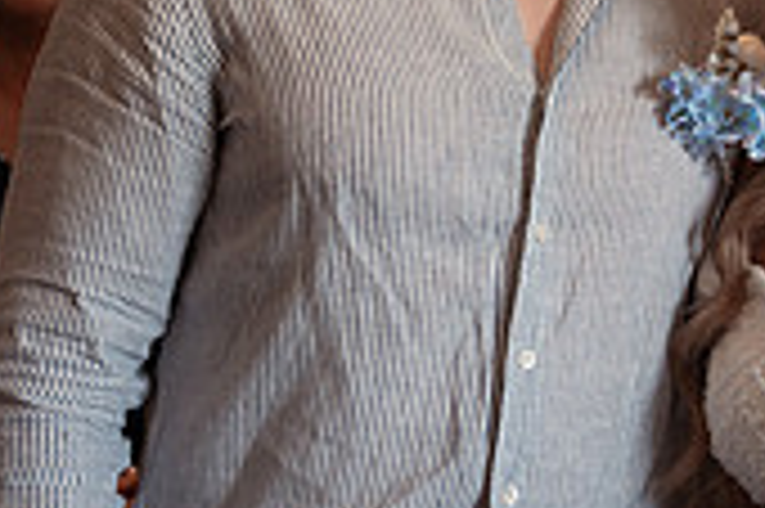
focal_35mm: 124
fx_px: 2632
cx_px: 859
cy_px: 185
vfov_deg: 11.0
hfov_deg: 16.0
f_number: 2.8
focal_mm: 35
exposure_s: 1/200
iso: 640
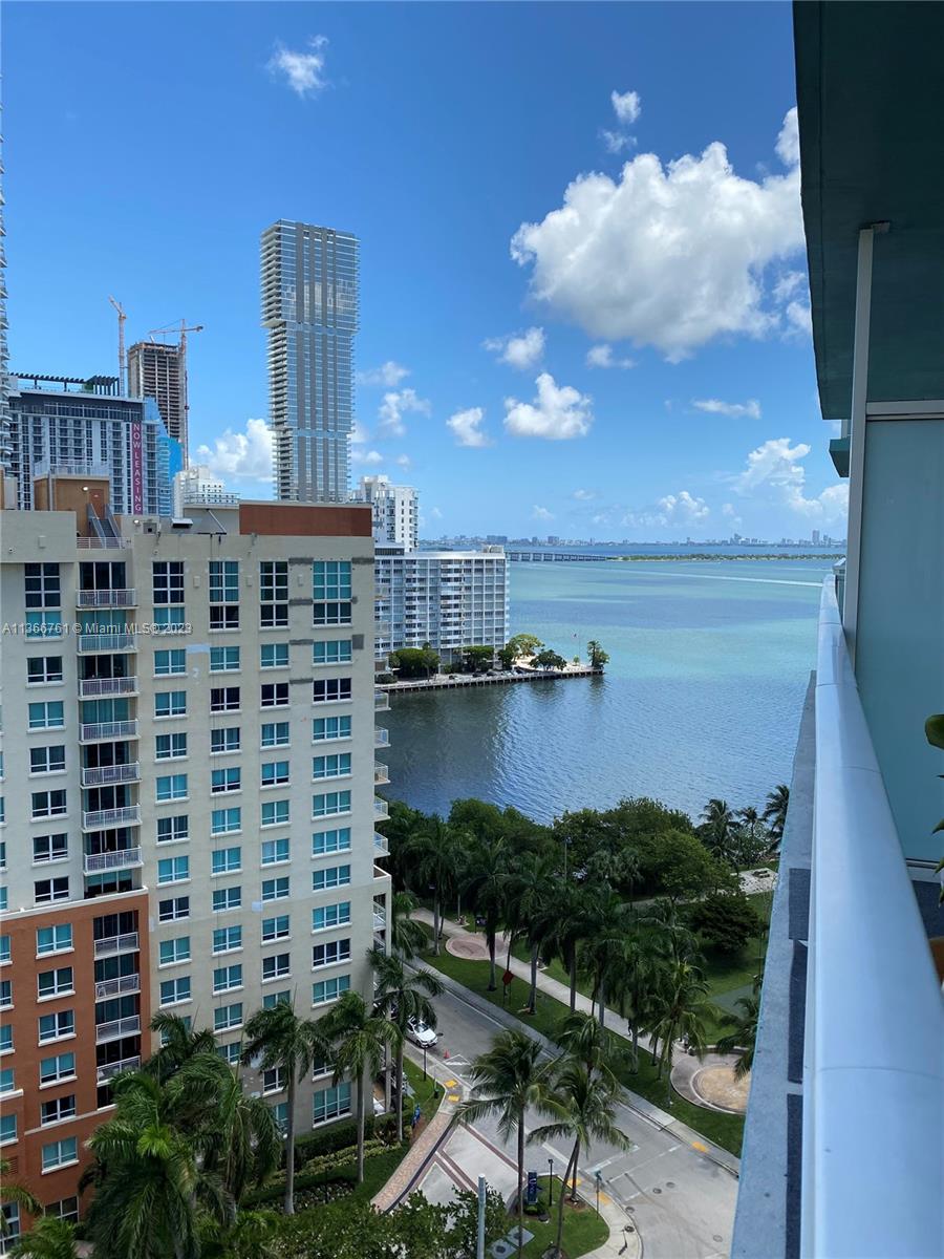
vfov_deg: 67.3
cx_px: 472
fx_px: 945
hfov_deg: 53.1
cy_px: 630
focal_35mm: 26
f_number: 1.8
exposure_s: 1/2625
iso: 32
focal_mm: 4.25
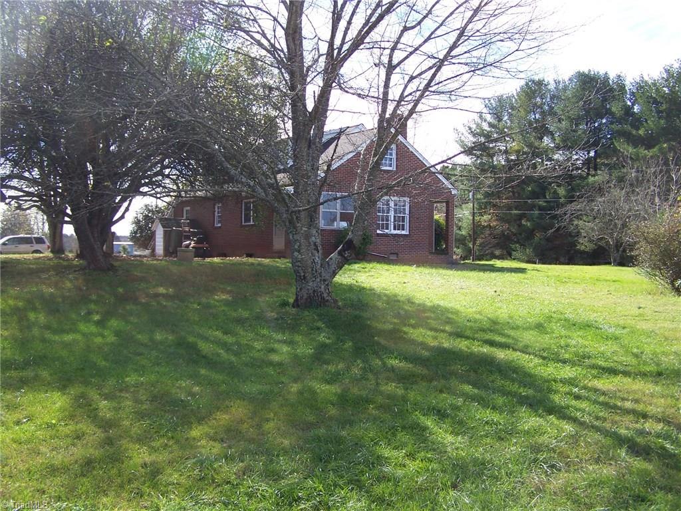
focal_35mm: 38
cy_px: 256
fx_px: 748
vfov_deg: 37.7
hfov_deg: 49.0
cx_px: 340
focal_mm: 6.3
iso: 64
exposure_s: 1/250
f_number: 2.8
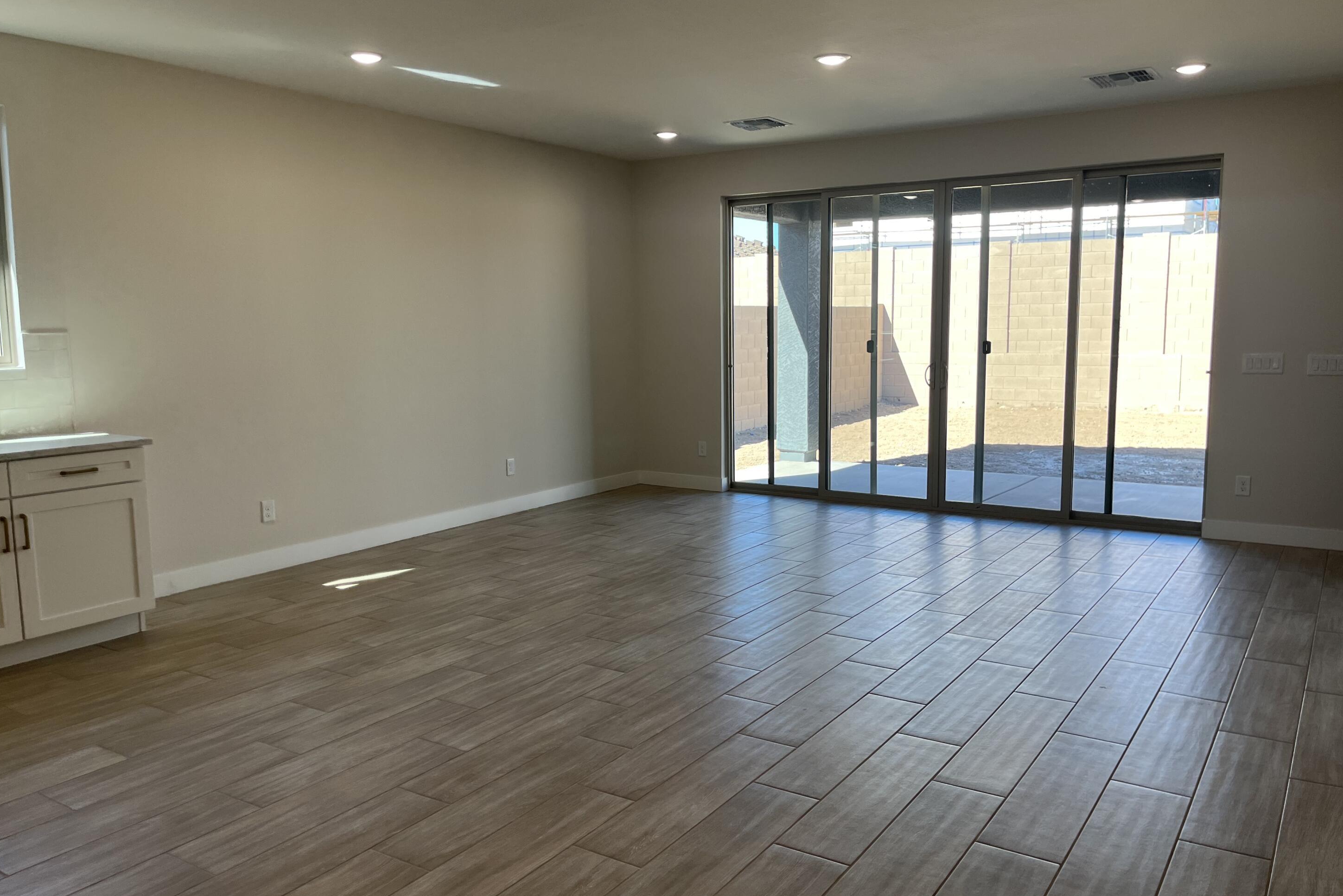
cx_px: 684
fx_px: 1045
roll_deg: +0.4
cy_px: 444
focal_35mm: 28
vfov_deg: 46.4
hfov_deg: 65.5
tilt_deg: -7.9
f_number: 1.6
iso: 40
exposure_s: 1/169
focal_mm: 5.1
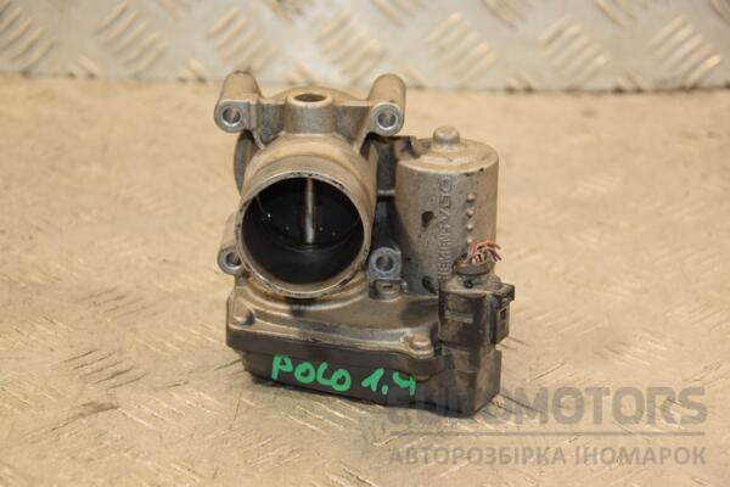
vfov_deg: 13.8
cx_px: 365
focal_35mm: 99
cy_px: 244
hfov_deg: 20.6
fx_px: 2007
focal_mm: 66
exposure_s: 1/125
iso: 800
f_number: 5.3
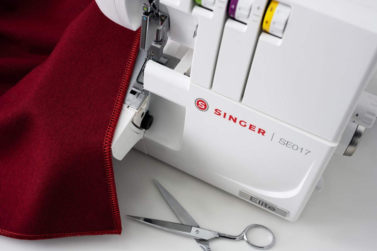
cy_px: 126
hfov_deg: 39.6
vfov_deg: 27.0
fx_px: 524
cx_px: 188
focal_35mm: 50
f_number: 8
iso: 64
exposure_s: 1/160
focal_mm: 50
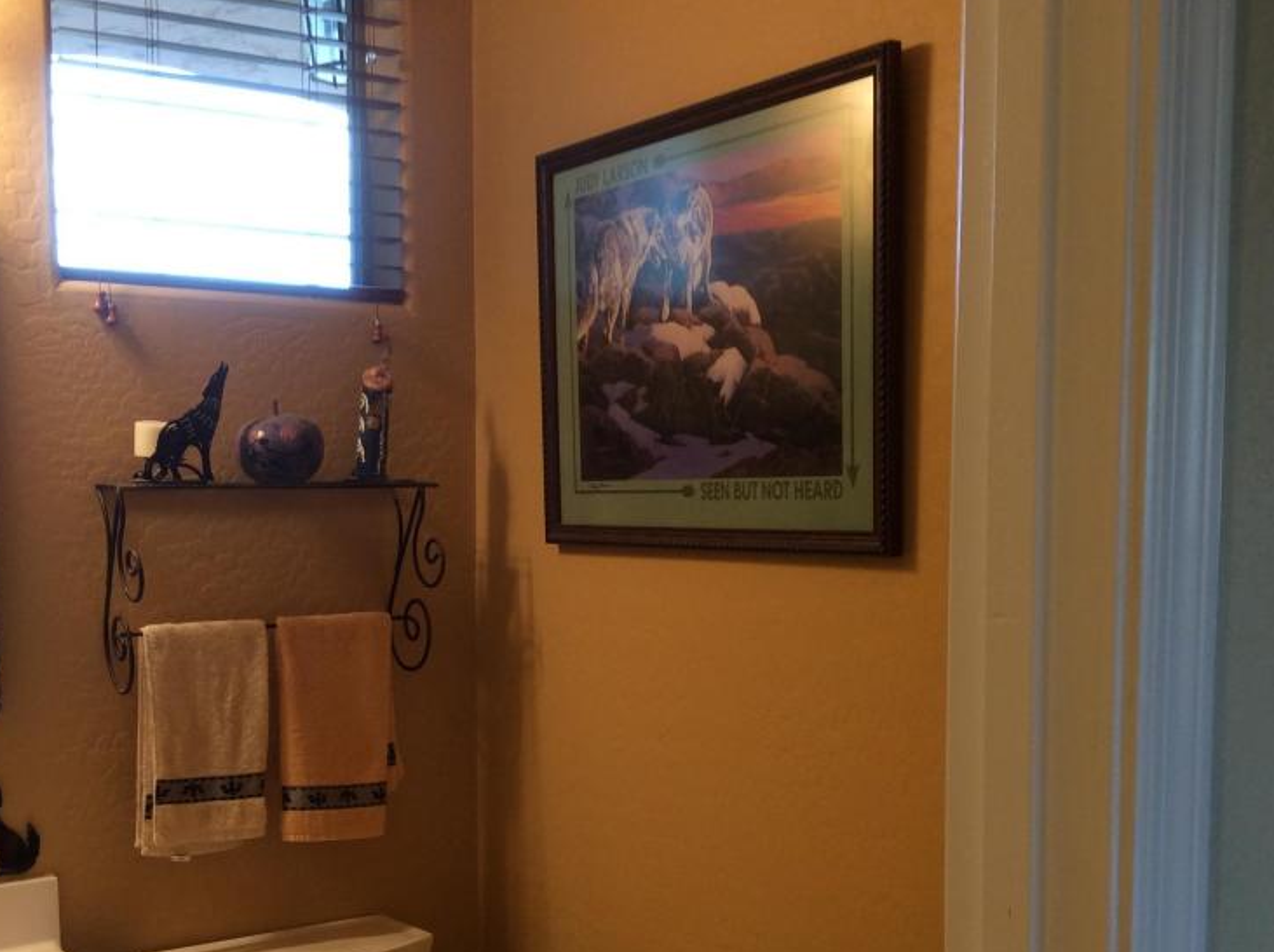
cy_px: 598
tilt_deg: -5.3
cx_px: 509
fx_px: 1654
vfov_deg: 31.9
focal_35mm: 45
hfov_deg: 41.9
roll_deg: +1.4
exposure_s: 1/24
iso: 50
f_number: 2.4
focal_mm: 3.3
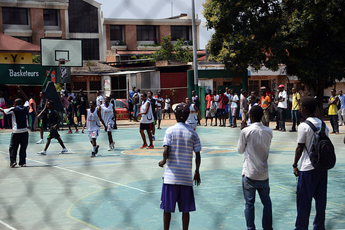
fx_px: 881
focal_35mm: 92
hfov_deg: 22.1
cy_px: 115
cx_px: 172
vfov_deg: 14.9
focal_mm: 92
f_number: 5.3
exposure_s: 1/1600
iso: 320
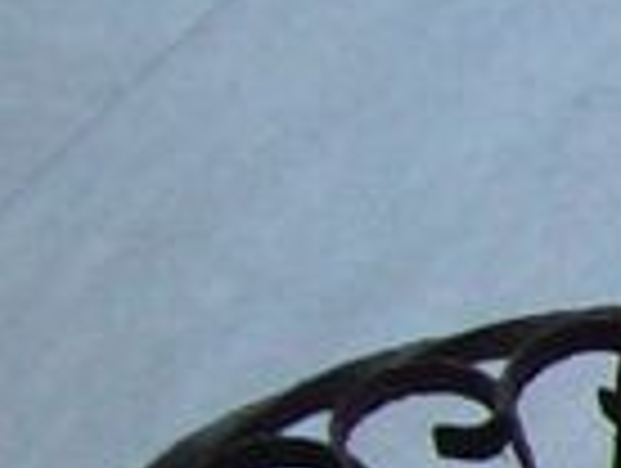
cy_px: 940
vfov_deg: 5.6
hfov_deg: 6.9
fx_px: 4672
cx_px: 1850
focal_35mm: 260
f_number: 2.7
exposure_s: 1/36.3
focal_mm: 6
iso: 160
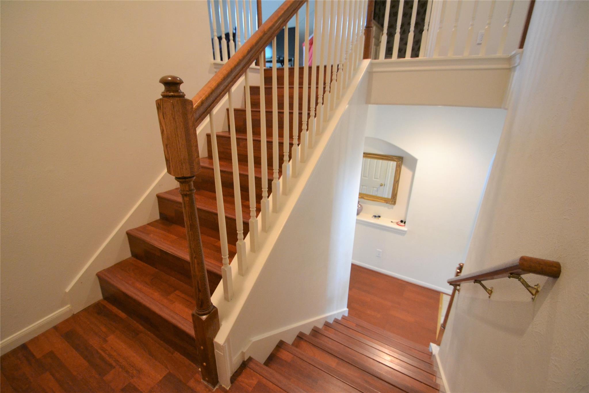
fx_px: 245
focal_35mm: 15
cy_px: 196
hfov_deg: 100.4
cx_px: 294
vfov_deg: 77.3
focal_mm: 10
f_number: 3.5
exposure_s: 1/60
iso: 2200
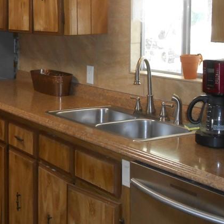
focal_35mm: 73
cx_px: 22
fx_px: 534
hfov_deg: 23.1
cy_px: 58
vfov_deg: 23.5
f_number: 3.9
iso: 250
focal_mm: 6
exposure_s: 1/30
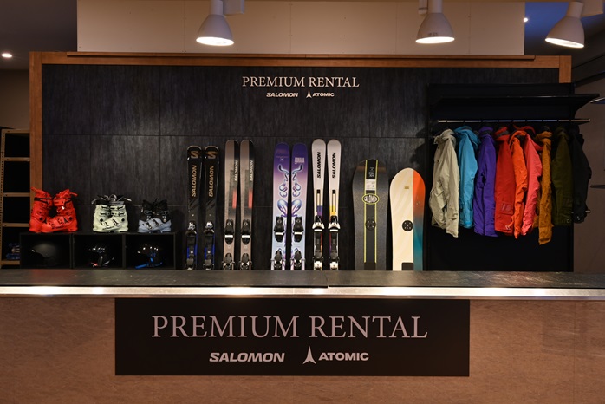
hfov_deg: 56.5
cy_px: 202
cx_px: 302
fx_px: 563
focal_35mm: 34
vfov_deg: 39.5
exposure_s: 1
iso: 640
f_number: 16
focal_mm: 33.5
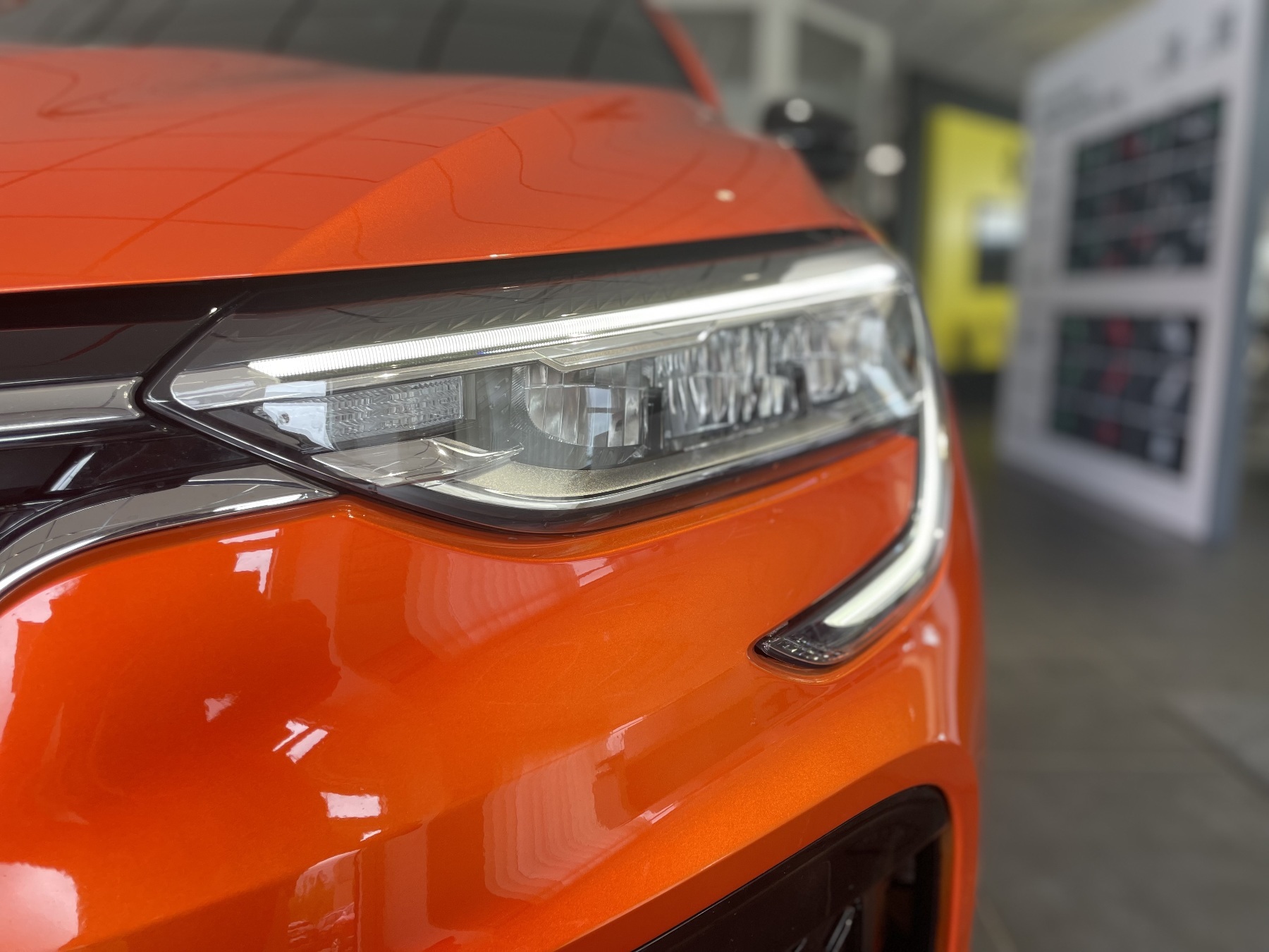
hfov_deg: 67.3
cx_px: 634
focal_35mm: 26
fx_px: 953
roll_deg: -0.3
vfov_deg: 53.1
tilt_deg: -10.7
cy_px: 476
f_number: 1.6
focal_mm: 4.2
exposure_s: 1/100
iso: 40
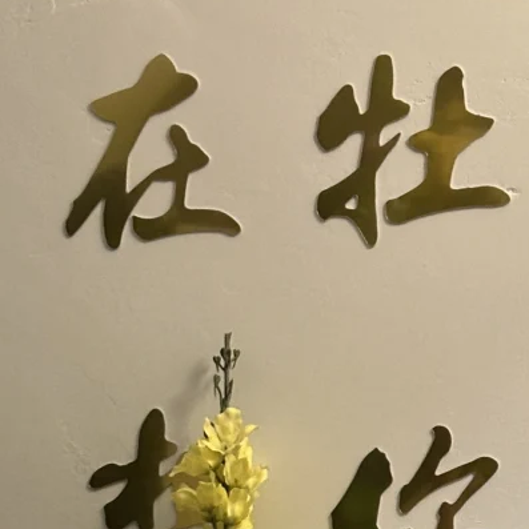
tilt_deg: -6.6
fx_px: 2663
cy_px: 855
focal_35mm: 154
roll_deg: -1.5
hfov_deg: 11.3
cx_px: 421
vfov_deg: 10.8
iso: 500
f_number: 1.78
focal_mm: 6.86
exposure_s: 1/25
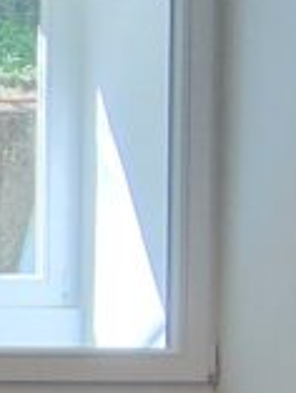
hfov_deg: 10.4
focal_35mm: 119
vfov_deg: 16.3
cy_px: 375
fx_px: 1355
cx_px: -469
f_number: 2.2
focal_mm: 2.2
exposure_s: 1/100
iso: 64
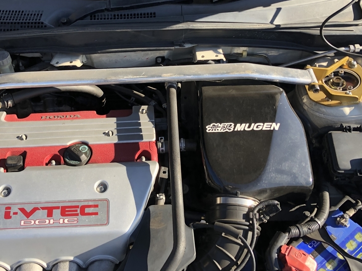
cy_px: 112
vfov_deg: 36.7
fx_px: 408
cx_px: 148
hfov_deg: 47.6
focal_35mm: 39
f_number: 1.8
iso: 20
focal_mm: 3.99
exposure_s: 1/414
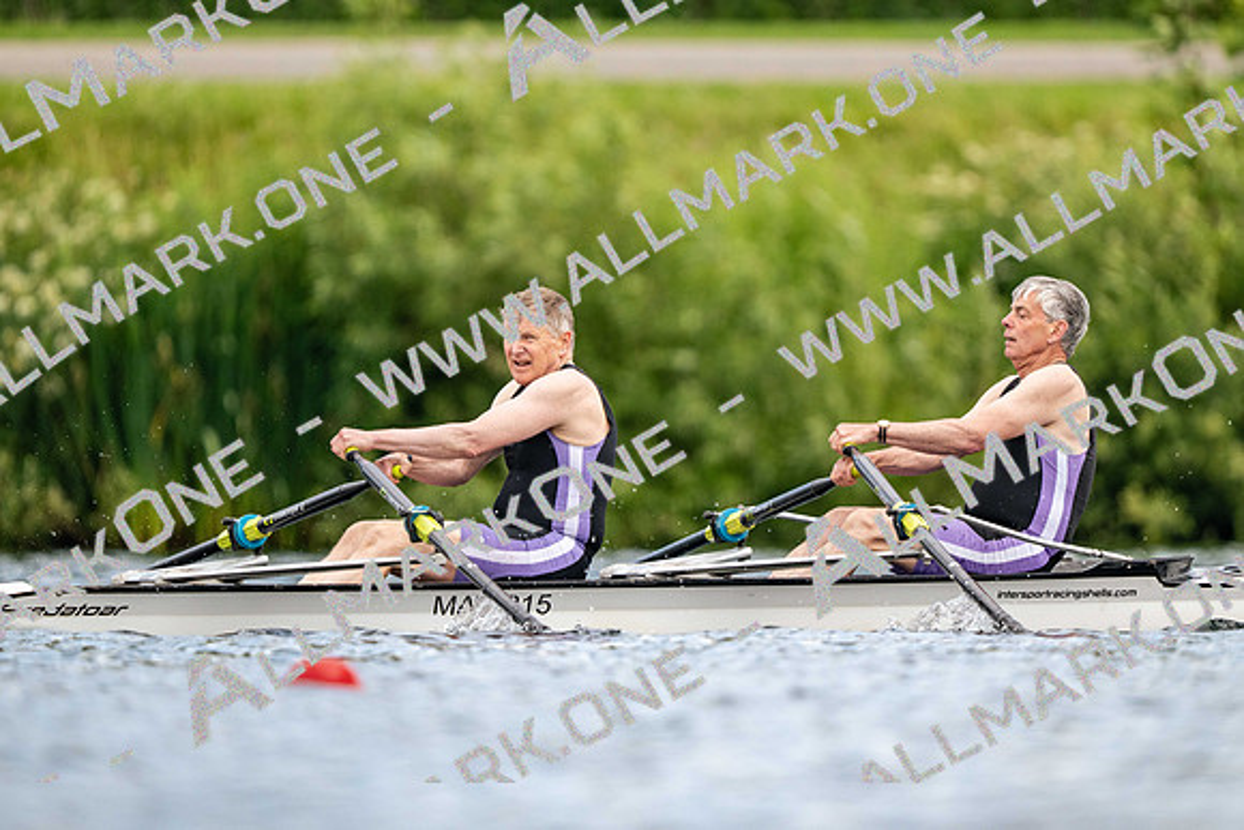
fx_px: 29032
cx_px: 622
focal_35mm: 840
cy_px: 415
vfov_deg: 1.6
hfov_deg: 2.5
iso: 1250
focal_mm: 840
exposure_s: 1/2500
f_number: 5.6
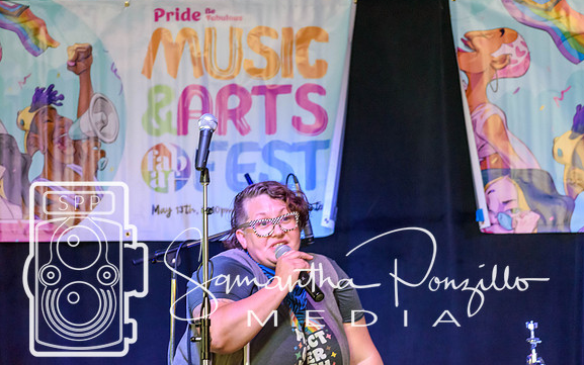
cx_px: 293
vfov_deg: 7.8
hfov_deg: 12.4
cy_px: 189
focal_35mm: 169
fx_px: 2691
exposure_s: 1/125
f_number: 4.8
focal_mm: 110
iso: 2000
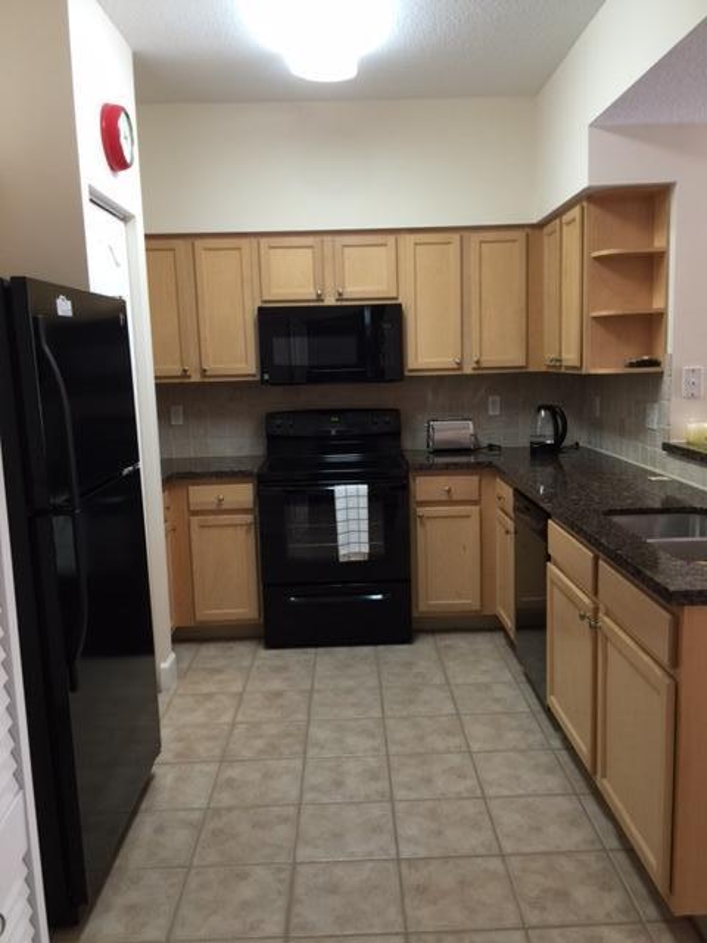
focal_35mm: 29
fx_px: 790
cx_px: 354
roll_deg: +0.6
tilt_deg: -6.8
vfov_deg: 61.7
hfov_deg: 48.2
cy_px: 472
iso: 64
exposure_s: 1/15
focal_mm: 4.15
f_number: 2.2
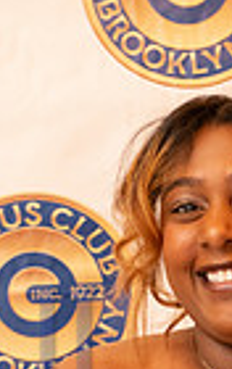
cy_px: 472
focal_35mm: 203
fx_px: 2045
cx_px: 240
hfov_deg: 6.5
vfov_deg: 10.1
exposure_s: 1/125
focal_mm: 62
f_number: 4.5
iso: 2500
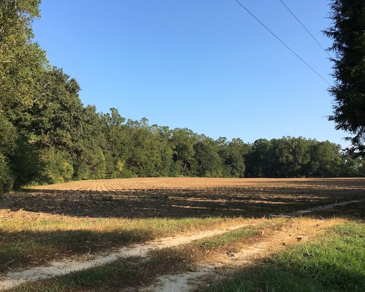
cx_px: 165
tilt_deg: +3.1
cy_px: 161
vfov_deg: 41.1
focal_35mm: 36
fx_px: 389
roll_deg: -0.9
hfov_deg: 50.2
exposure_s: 1/938
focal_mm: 4.15
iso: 25
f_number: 2.2
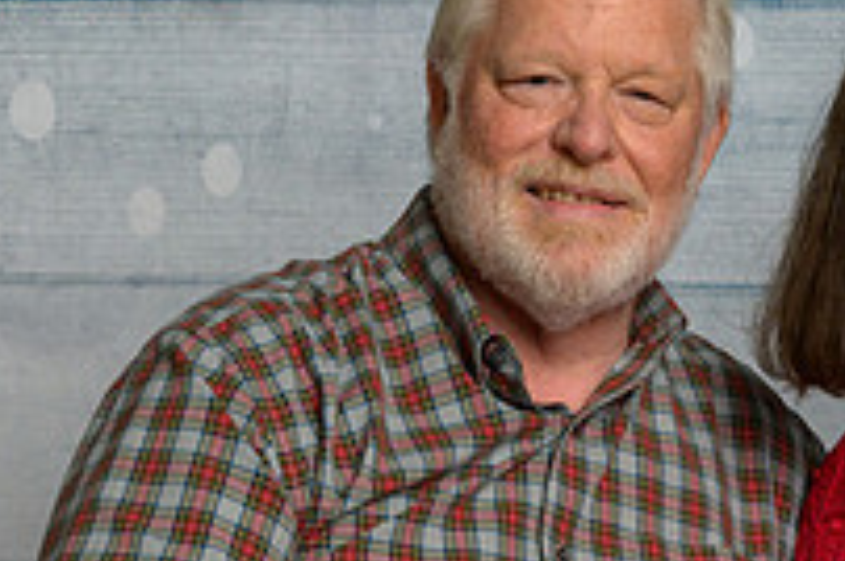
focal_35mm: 175
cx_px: 791
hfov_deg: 11.7
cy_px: 463
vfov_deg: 7.8
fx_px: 4101
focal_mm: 48
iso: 400
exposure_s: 1/125
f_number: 10
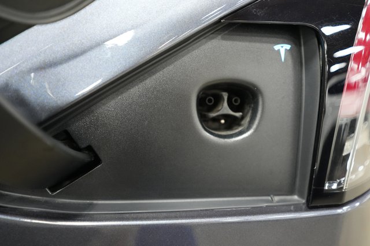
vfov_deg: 46.4
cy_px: 123
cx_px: 185
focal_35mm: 28
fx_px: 288
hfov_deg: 65.5
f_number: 2.8
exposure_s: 1/320
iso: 5000
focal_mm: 28
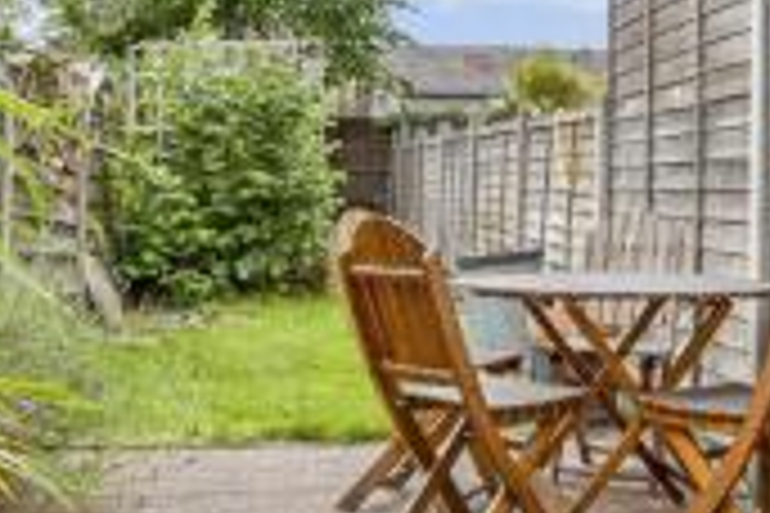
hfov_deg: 36.4
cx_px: 599
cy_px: 178
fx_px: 1134
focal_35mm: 53
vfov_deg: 25.4
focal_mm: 13
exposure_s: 1/125
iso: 160
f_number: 8
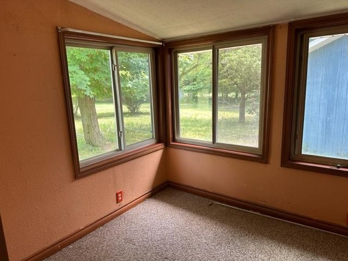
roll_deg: +1.9
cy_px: 130
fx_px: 241
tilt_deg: -12.5
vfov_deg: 56.8
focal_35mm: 24
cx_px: 174
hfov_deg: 71.6
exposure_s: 1/121
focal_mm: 6.86
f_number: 1.78
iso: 125
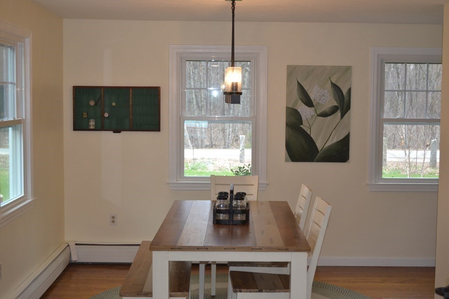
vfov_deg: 23.8
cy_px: 150
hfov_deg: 35.0
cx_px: 224
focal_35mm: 57
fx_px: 711
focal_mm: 38
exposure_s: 1/60
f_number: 5
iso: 800
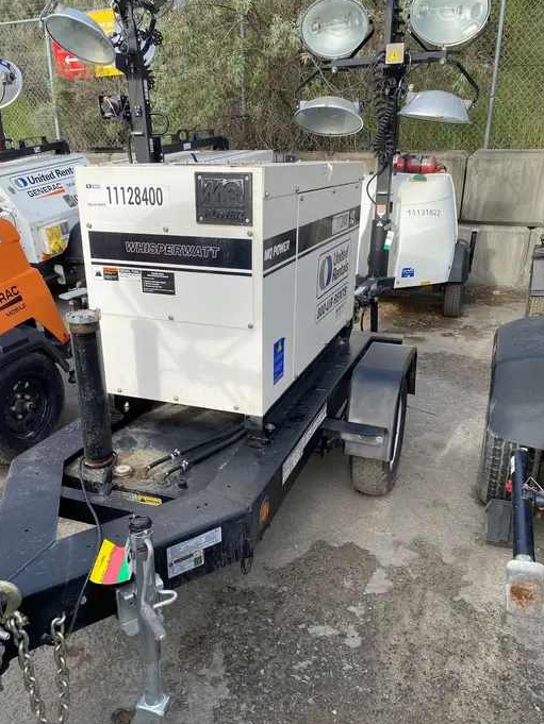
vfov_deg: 63.4
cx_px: 260
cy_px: 378
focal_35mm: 28
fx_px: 587
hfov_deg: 49.7
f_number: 1.8
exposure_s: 1/973
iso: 32
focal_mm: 4.25
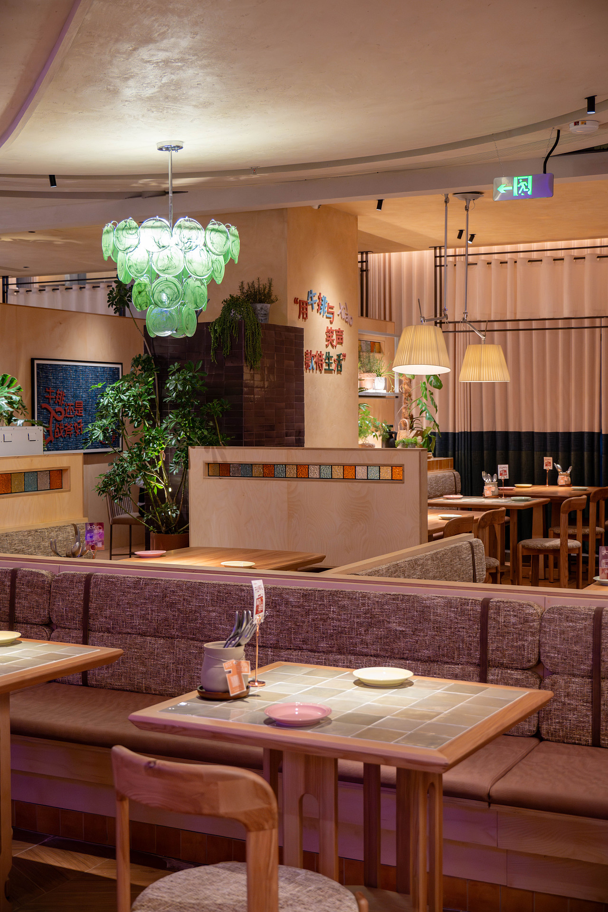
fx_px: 1191
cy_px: 456
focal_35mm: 47
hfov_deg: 28.6
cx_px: 304
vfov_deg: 41.9
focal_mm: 47
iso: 2000
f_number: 5.6
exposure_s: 1/50
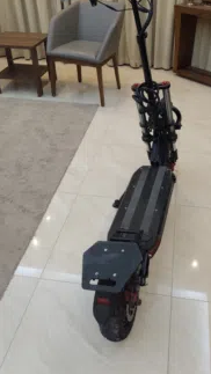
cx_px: 132
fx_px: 308
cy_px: 162
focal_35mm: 31
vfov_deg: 62.4
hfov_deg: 37.6
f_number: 1.7
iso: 640
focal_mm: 6.04
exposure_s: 1/73.8
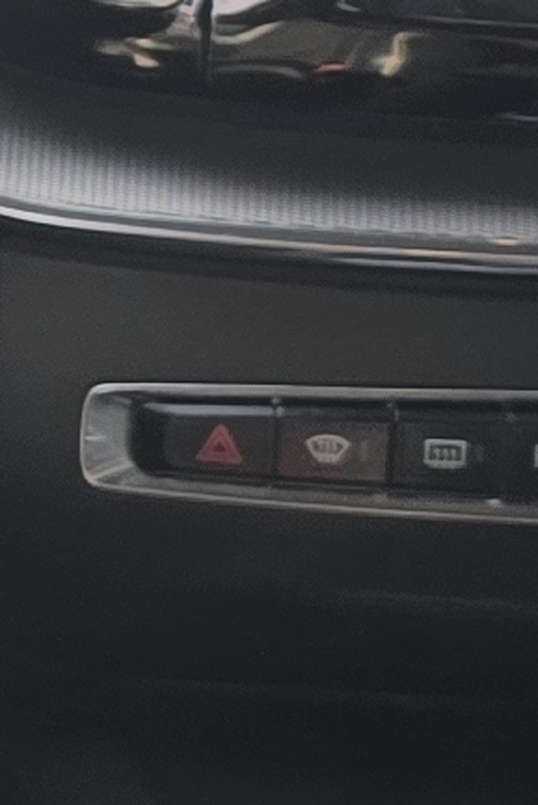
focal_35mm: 221
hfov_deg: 5.9
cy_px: 390
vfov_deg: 9.3
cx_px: -869
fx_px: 4950
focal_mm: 6.3
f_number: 1.7
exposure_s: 1/180
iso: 20
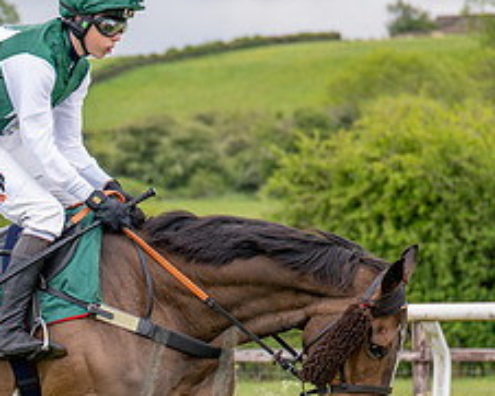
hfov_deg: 6.6
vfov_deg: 5.3
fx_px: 4294
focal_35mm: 293
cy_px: 262
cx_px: -112
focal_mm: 71
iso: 200
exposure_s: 1/1250
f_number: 2.8
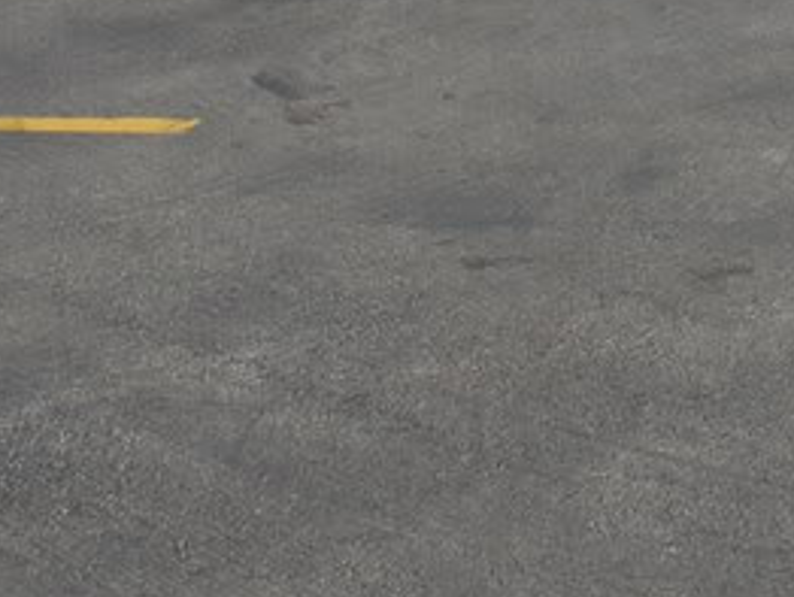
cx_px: 630
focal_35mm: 125
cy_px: -58
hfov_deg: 15.7
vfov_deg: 11.7
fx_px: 2870
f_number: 5.8
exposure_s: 1/132
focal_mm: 6.2
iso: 50
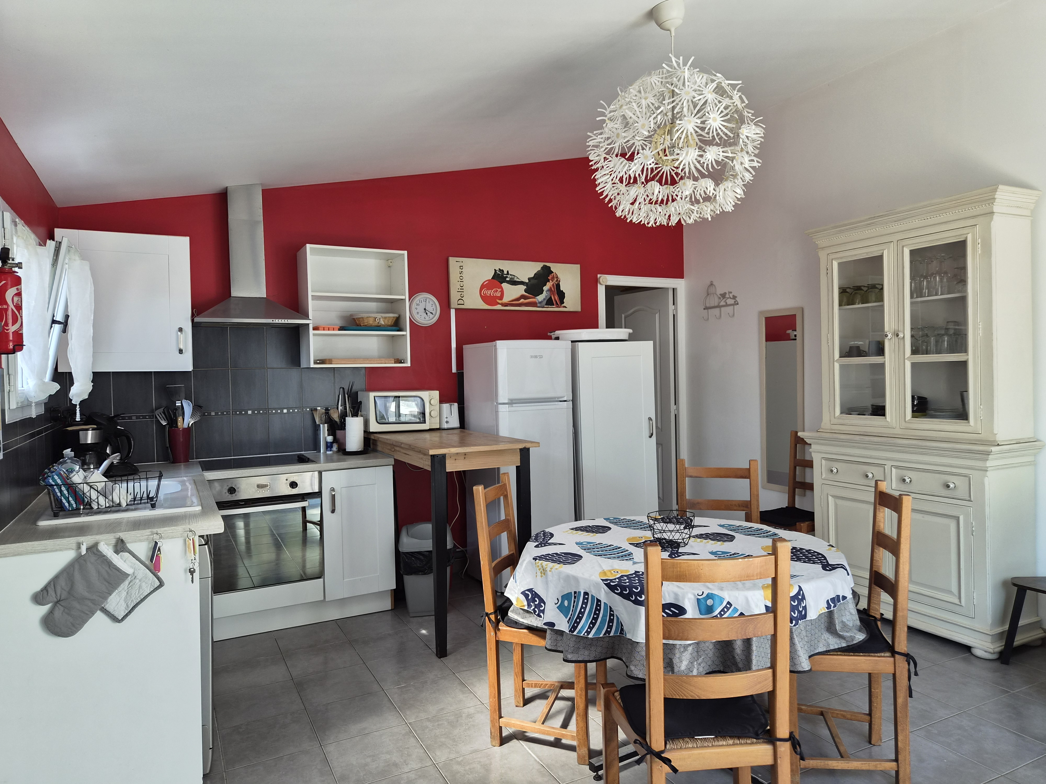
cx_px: 523
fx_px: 695
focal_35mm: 23
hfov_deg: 73.9
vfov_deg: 58.9
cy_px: 392
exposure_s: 1/180
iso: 160
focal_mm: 5.4
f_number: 1.8
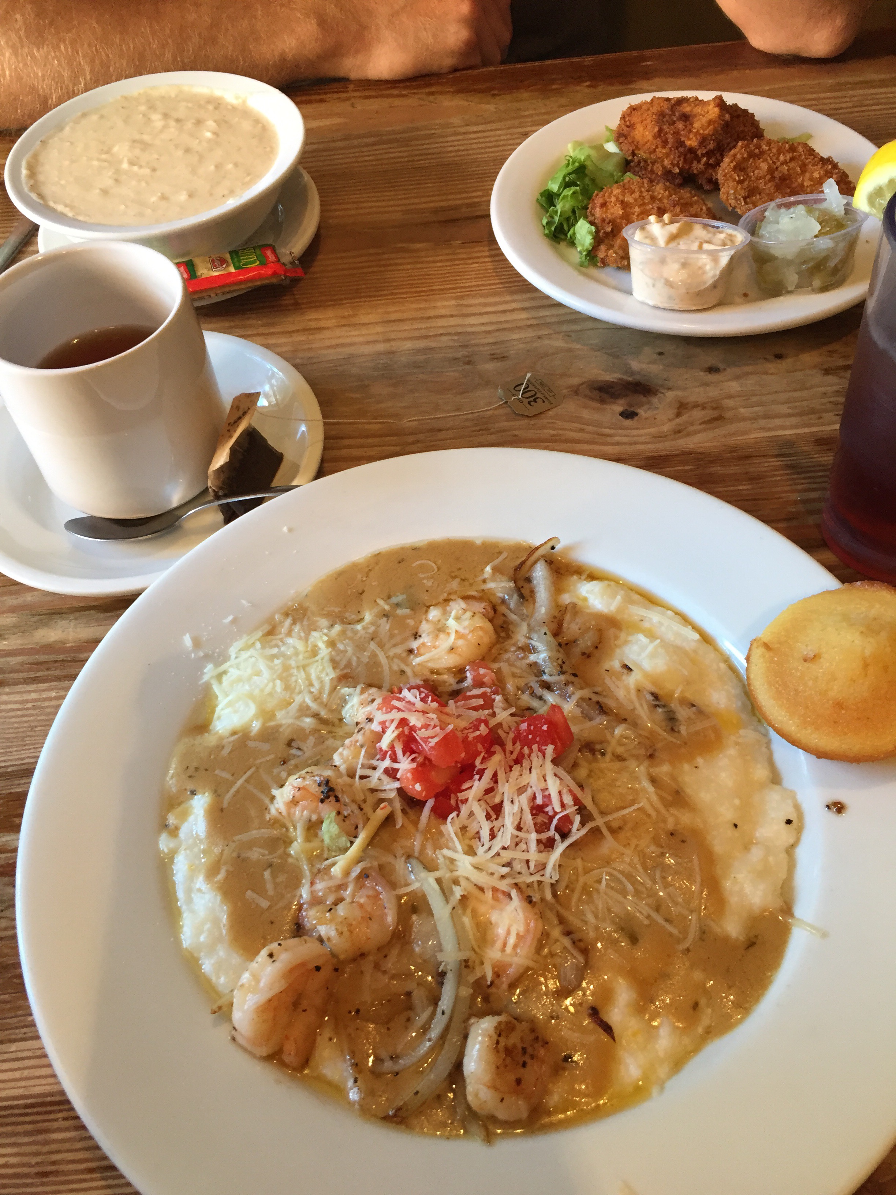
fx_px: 1001
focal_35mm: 29
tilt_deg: -52.4
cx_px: 448
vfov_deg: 61.7
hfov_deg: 48.2
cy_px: 598
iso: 100
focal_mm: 4.15
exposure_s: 1/30
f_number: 2.2
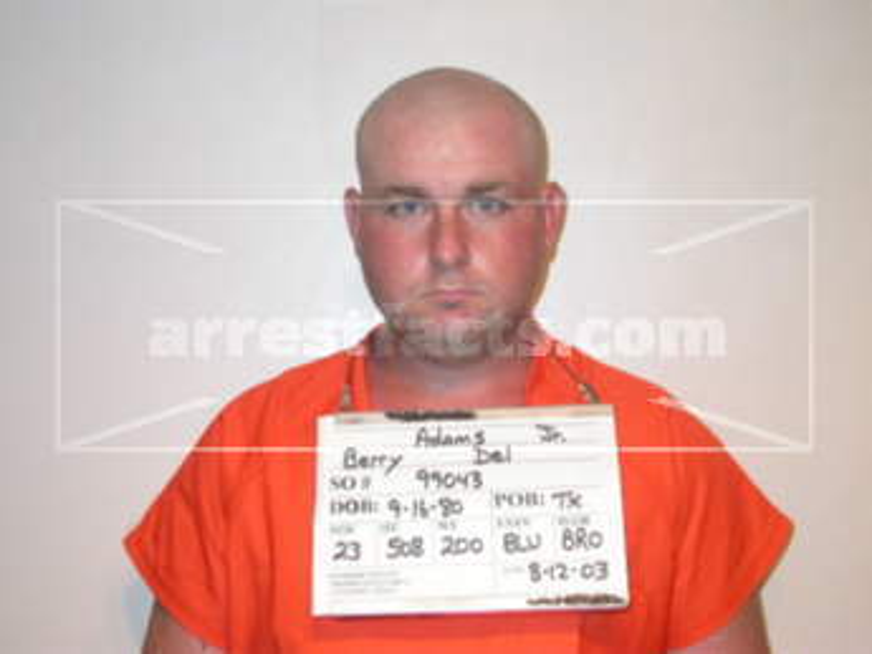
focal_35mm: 60
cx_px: 436
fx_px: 1512
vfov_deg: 24.4
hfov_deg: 32.2
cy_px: 327
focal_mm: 12.4
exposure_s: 1/60.3
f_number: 3.1
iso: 100
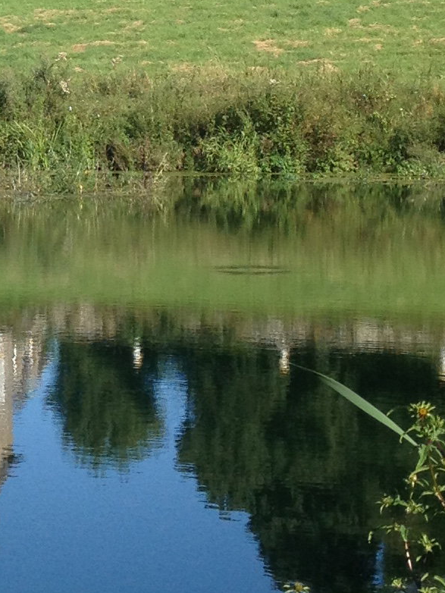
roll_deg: +0.7
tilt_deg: -0.7
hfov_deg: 10.0
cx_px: -118
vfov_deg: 13.4
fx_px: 2501
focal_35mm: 146
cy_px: 76
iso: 50
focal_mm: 4.28
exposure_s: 1/968
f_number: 2.4
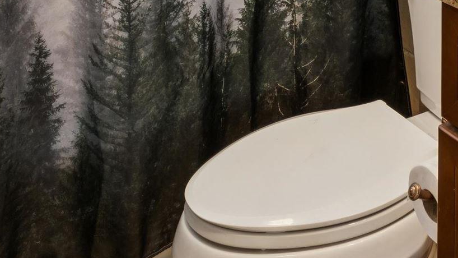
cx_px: 404
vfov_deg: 15.5
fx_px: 755
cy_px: -257
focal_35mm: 62
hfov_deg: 32.3
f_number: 13
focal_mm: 15.8
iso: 400
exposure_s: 1/8
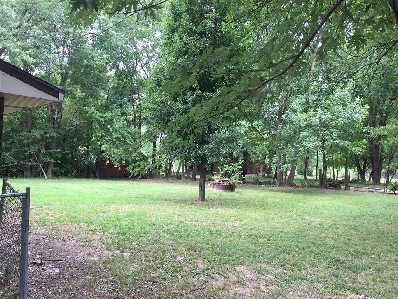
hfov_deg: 61.7
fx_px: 333
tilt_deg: +1.5
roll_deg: -2.0
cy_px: 150
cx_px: 199
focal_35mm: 29
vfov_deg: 48.2
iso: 32
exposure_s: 1/40
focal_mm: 4.15
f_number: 2.2
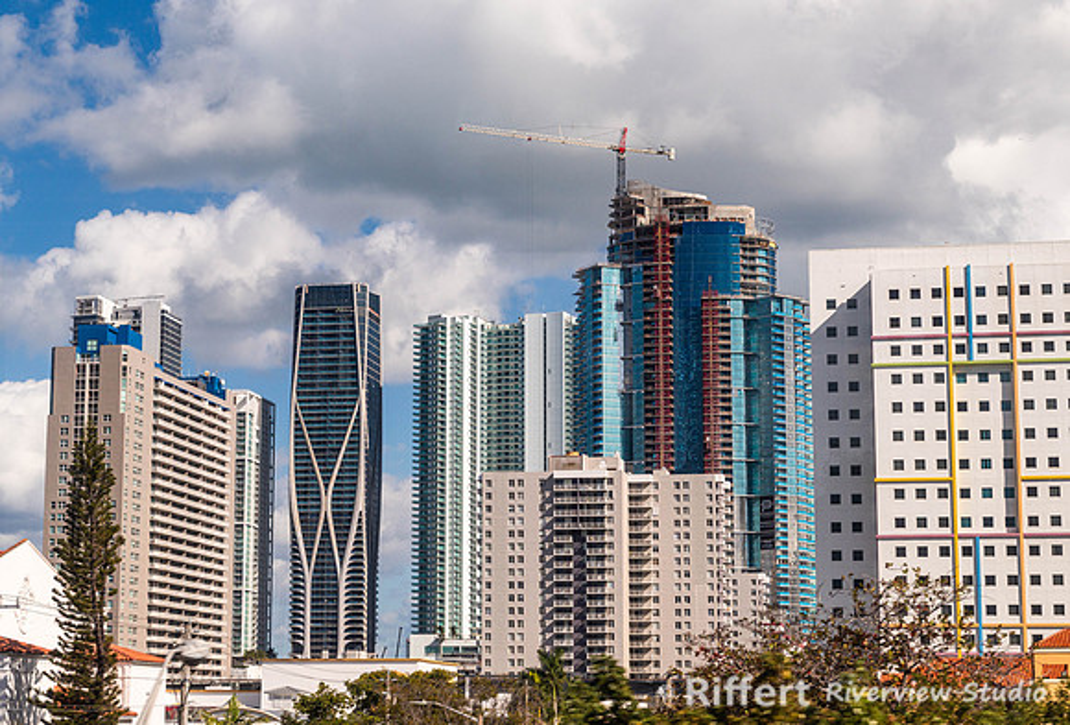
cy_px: 360
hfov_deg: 27.8
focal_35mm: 72
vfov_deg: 19.1
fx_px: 2159
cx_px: 442
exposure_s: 1/500
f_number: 10
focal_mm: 58
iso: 360
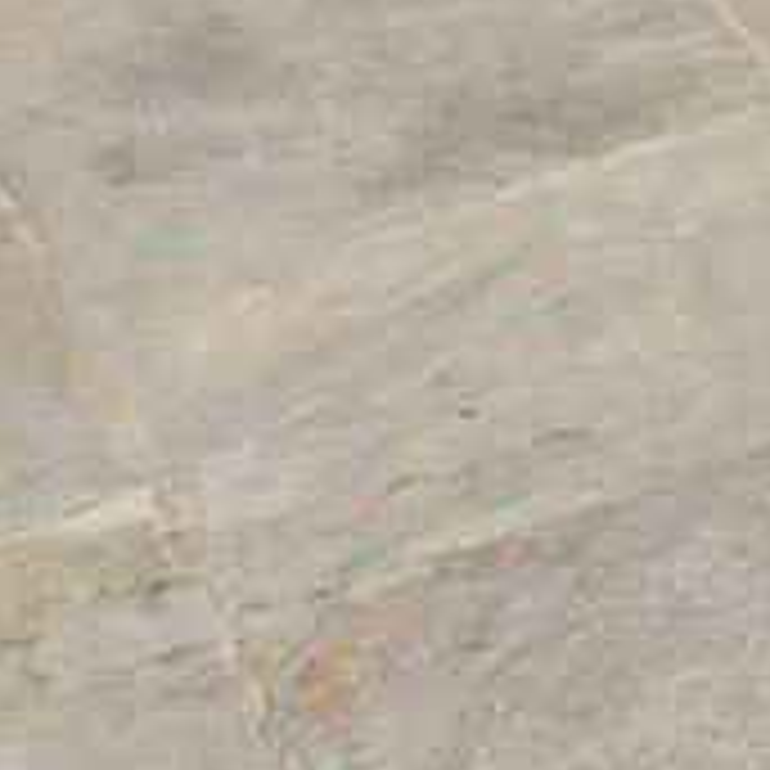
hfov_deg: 7.4
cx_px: 3233
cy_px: -2195
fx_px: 3850
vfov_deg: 7.9
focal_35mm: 153
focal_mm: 10
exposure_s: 1/100
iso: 200
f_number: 9
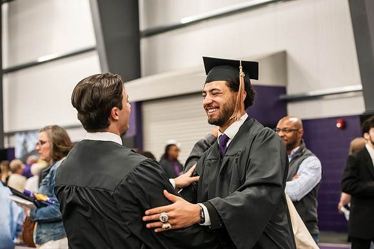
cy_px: 124
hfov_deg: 28.8
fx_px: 727
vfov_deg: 19.5
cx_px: 187
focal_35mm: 70
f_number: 3.5
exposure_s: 1/200
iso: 3200
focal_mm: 70
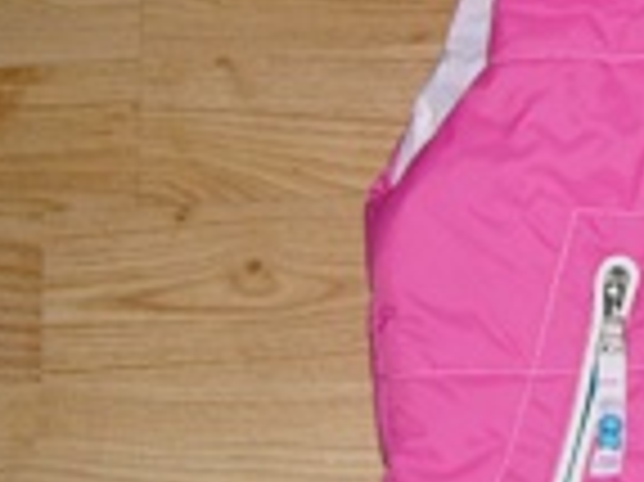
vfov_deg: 13.1
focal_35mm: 113
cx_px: 833
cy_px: 176
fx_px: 2101
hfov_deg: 16.5
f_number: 2.8
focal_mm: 6
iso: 100
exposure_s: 1/80
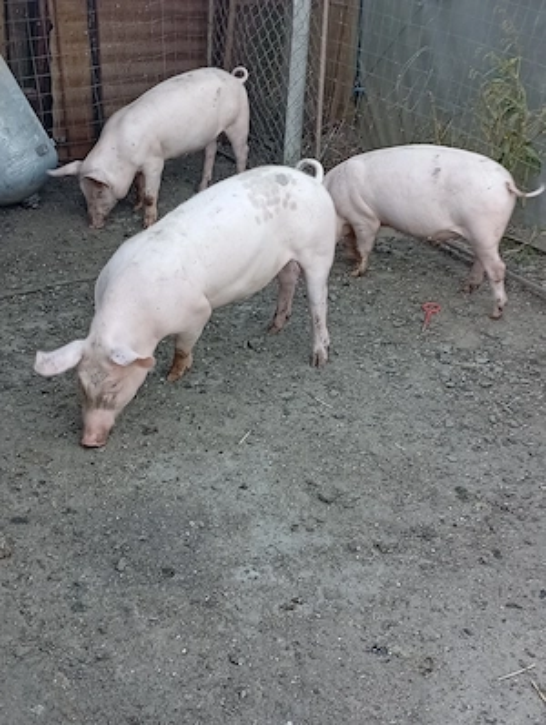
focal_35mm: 50
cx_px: 273
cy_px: 362
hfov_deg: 29.2
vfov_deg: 38.1
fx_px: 1048
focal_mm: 3.98
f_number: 1.8
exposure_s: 1/50
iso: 97
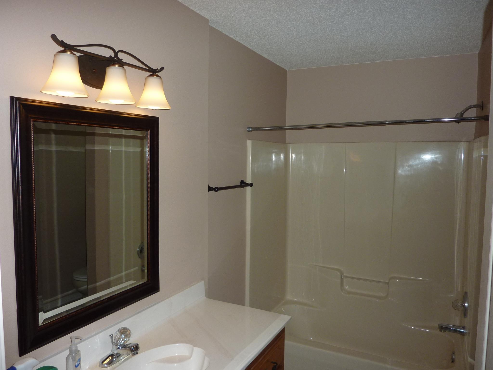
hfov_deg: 69.4
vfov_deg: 54.9
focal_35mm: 25
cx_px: 246
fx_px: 356
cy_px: 185
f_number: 3.3
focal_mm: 4.1
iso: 100
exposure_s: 1/30
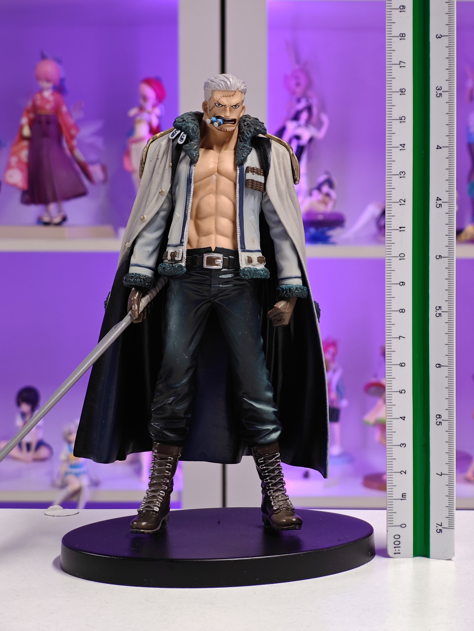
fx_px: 1461
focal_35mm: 80
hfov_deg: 18.4
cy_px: 316
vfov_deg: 24.4
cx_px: 237
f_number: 2.4
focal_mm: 7.48
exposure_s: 1/15.2
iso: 400
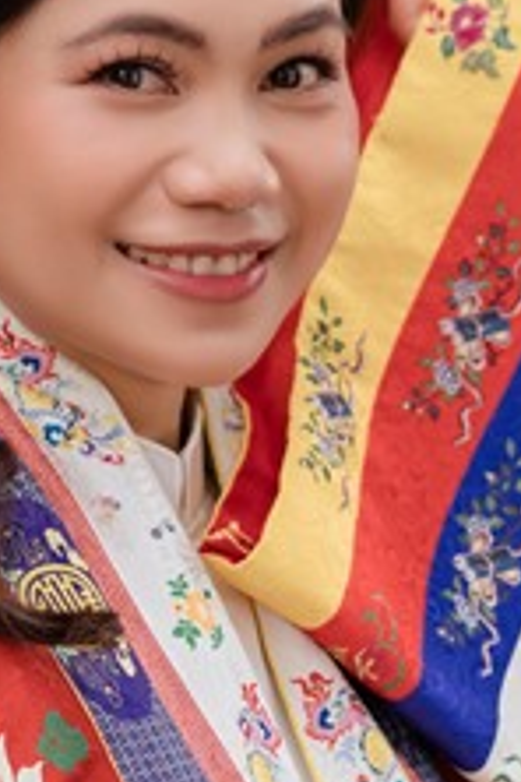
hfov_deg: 6.6
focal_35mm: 207
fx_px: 4493
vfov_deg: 9.9
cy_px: 638
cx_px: 165
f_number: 2.8
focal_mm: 55
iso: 400
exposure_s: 1/400
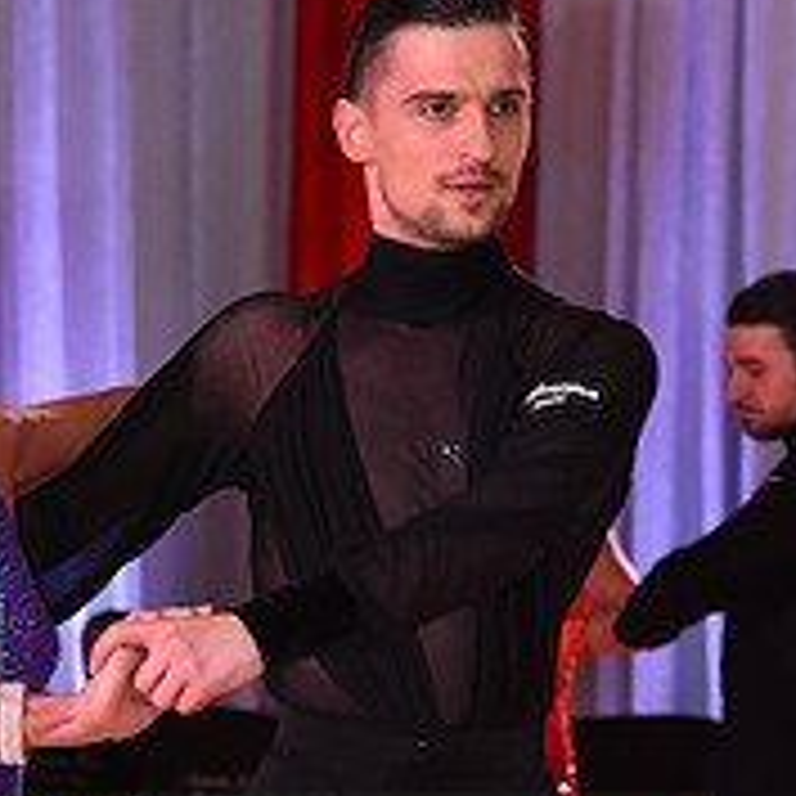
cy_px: 944
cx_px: 97
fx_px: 8689
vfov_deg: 5.2
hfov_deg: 5.2
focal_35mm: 334
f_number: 6.3
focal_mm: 120
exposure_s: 1/320
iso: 2500
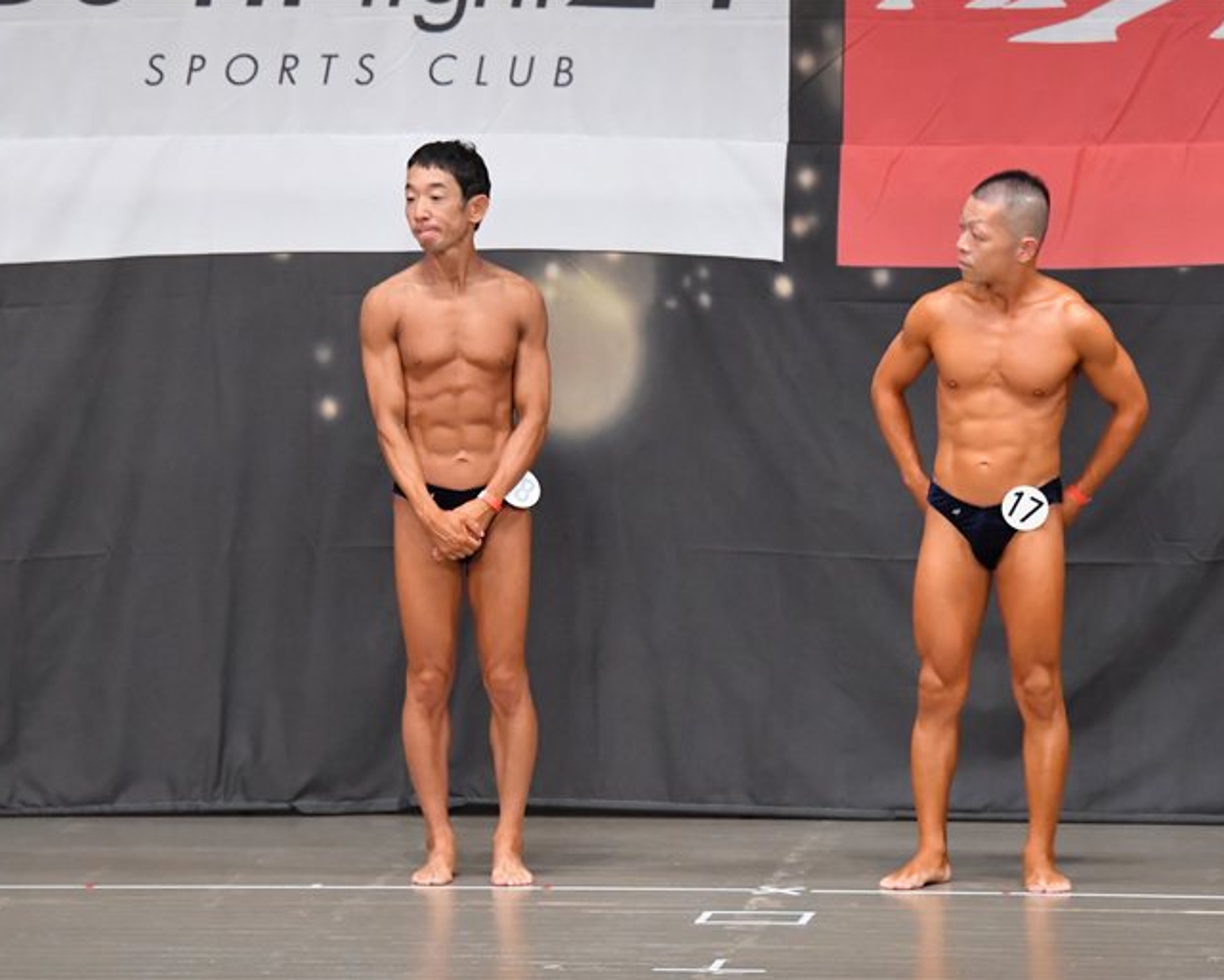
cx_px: 627
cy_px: 489
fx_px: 8297
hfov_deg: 8.4
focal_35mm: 229
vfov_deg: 6.8
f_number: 5.6
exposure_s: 1/400
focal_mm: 135
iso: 6400
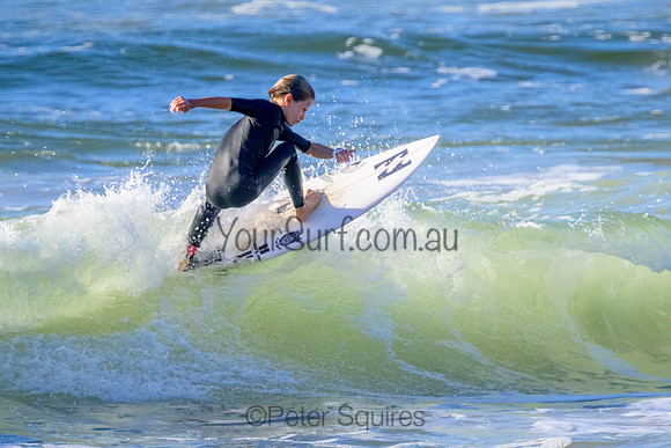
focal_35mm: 1098
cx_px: 334
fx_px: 20469
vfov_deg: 1.3
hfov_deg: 1.9
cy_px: 260
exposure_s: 1/2000
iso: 1800
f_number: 11
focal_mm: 800
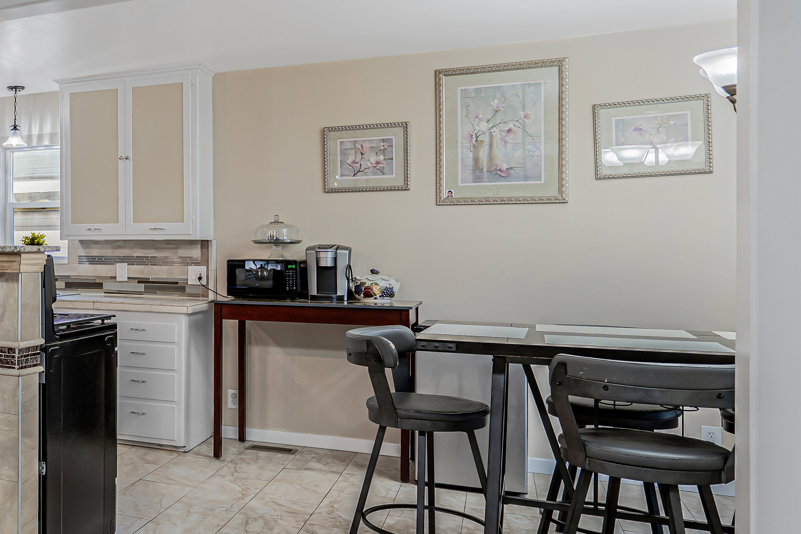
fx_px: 779
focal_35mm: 35
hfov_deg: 46.1
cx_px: 9
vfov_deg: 37.8
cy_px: 312
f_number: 2.8
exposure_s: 1/4
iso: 100
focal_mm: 17
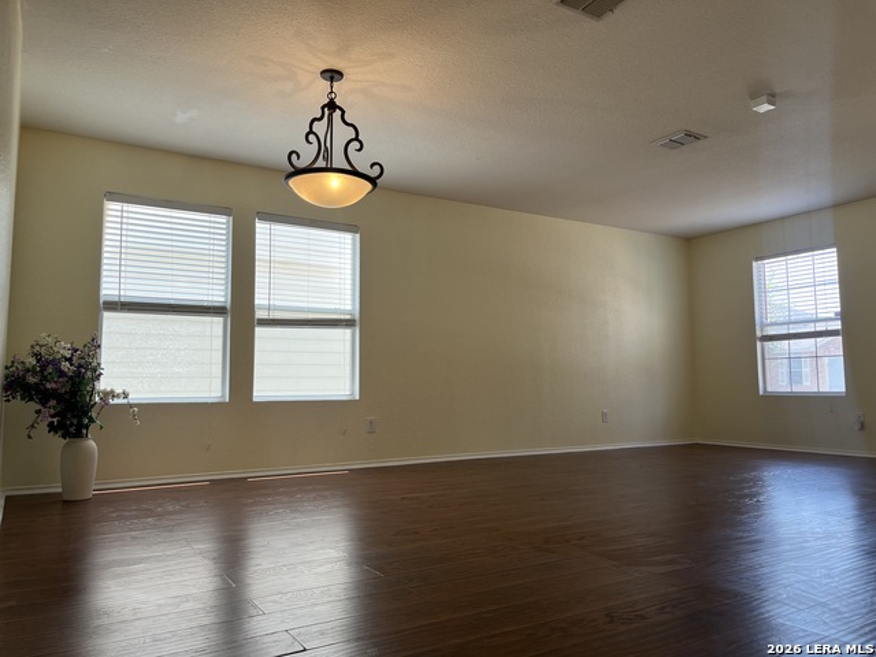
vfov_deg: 53.1
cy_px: 328
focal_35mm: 26
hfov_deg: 67.3
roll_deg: +0.1
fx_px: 658
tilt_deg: +5.7
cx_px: 438
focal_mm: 5.1
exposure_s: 1/163
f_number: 1.6
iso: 64
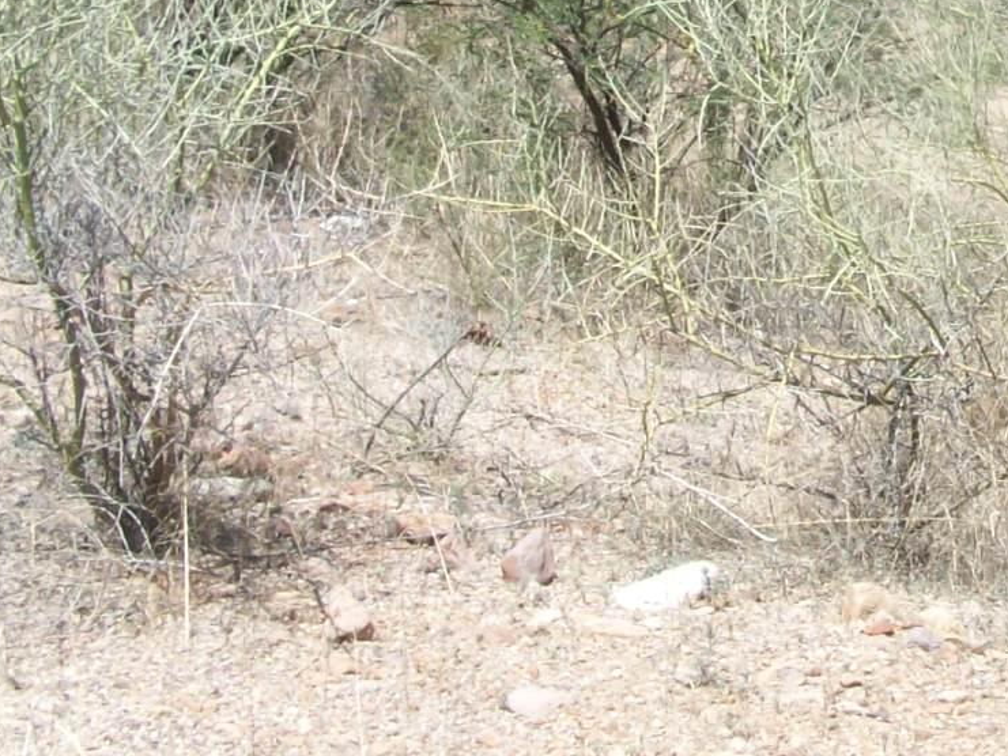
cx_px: 1169
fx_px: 2738
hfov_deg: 19.8
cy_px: -201
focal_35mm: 94
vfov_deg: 15.1
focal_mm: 5.7
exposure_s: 1/224
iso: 64
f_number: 5.5
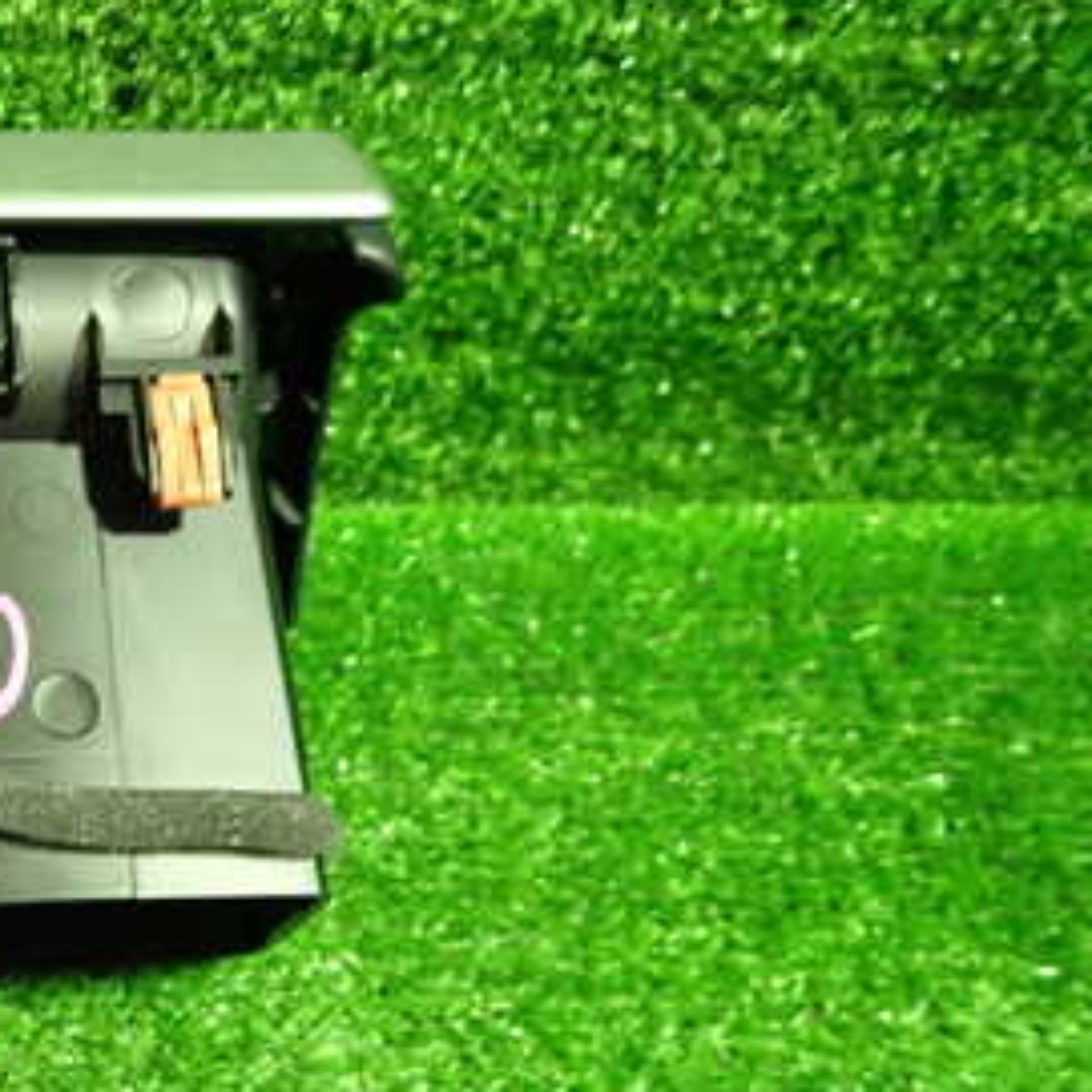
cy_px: 528
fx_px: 1749
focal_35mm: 49
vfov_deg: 34.7
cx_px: -73
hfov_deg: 31.3
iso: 400
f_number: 2
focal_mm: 4.5
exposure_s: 1/30
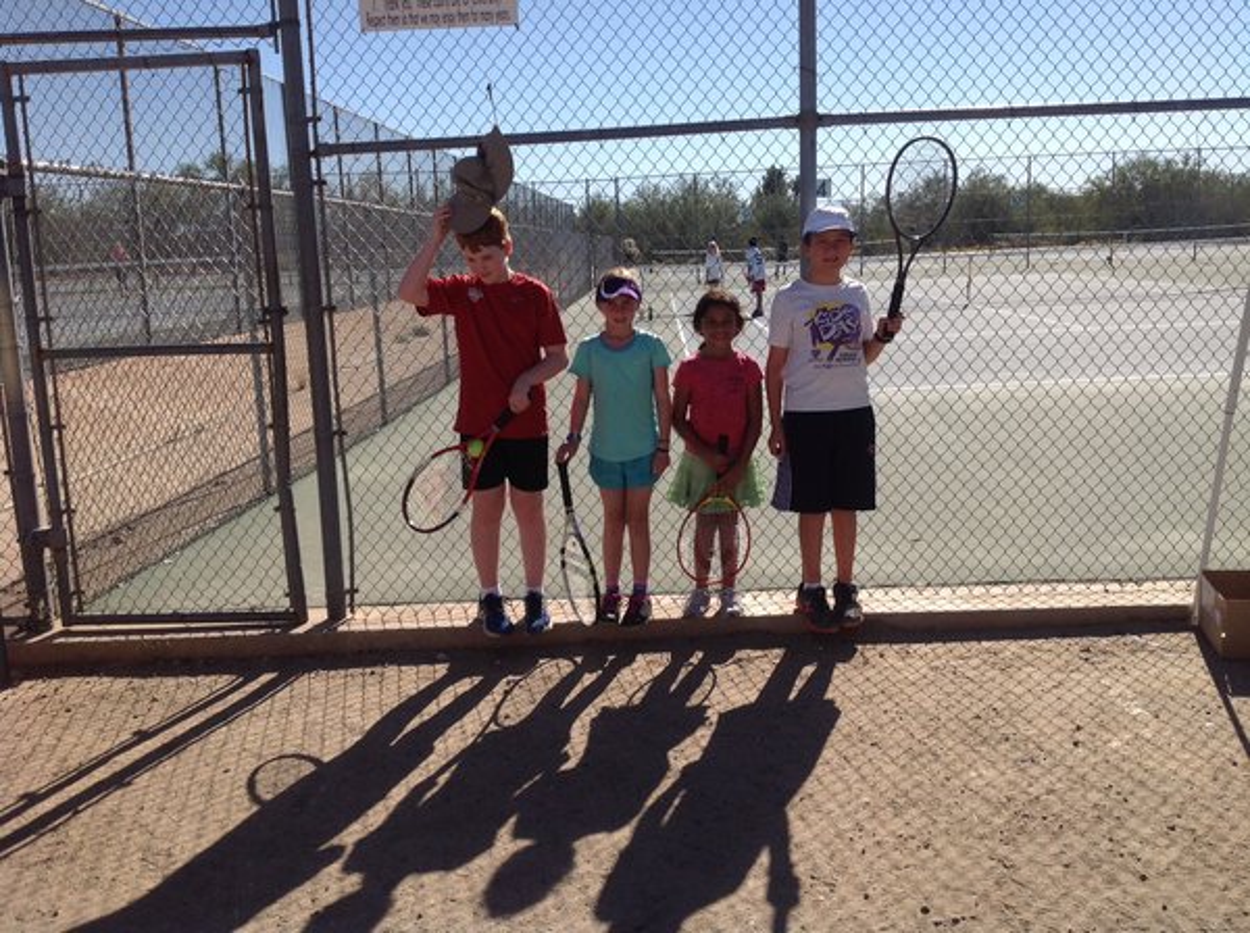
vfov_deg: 40.6
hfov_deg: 52.7
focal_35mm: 35
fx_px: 1262
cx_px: 625
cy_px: 466
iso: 50
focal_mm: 4.28
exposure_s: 1/2160
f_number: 2.4
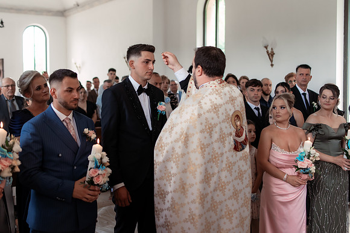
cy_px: 96
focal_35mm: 41
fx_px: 399
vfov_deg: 32.5
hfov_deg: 47.1
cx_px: 145
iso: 1000
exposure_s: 1/320
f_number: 2.2
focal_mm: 35
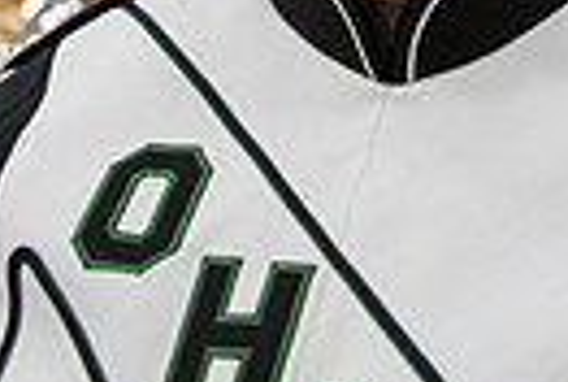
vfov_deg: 11.7
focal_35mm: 106
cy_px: -380
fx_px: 1676
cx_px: 442
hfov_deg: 19.1
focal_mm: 24
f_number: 3.2
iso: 2000
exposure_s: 1/500
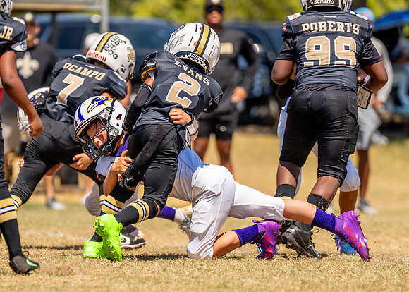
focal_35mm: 374
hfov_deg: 5.4
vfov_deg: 3.9
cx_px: 152
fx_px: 4343
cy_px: 136
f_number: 2.8
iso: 125
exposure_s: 1/2500
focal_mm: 200
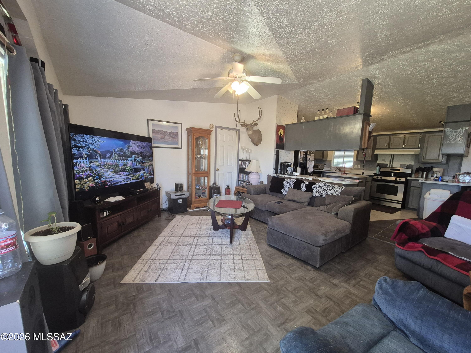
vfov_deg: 89.9
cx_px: 236
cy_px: 176
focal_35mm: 13
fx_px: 177
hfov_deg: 106.2
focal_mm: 1.74
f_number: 2.2
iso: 250
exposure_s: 1/60
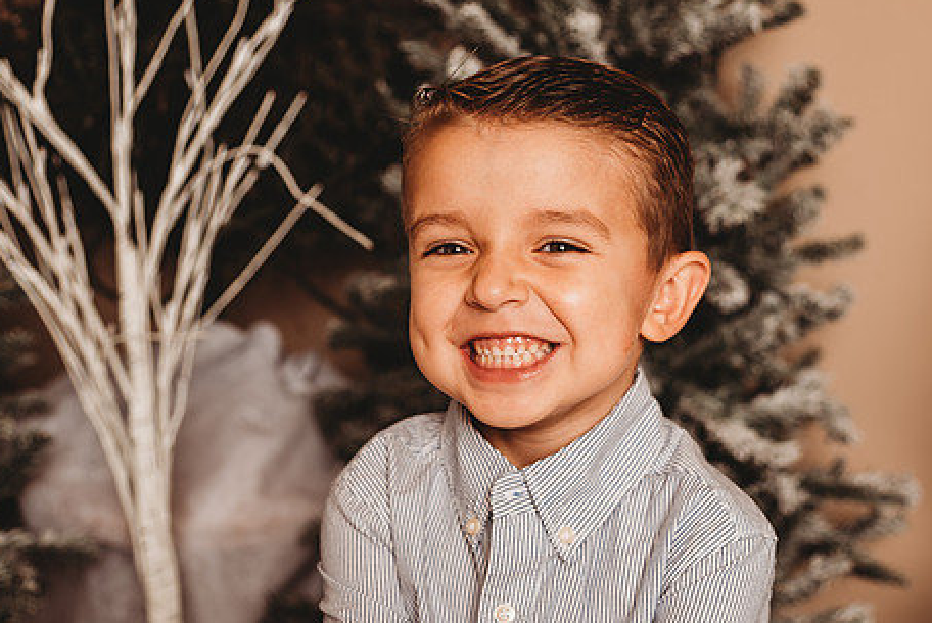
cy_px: 285
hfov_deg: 32.8
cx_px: 513
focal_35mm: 61
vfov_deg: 22.3
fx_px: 1581
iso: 100
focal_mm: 48
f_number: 4
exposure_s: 1/160
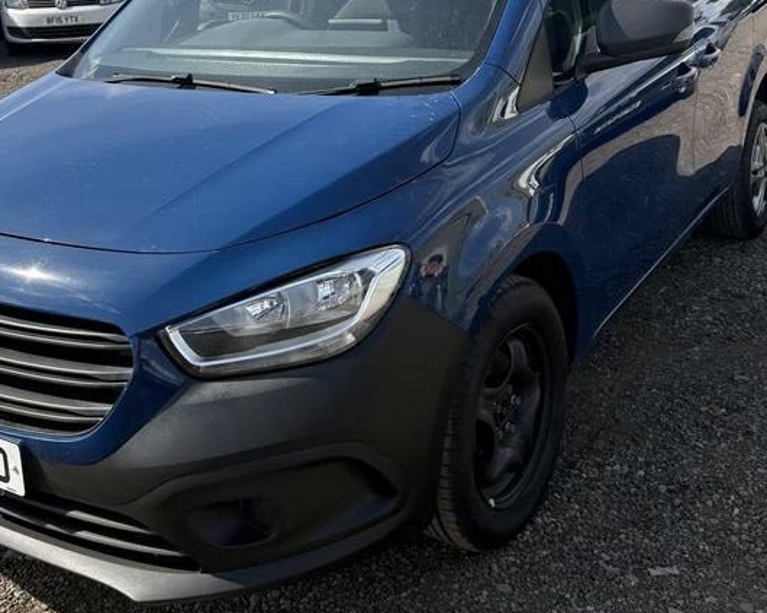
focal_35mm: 43
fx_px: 976
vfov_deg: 33.6
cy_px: 101
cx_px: 287
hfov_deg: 42.6
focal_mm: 5.96
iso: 50
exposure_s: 1/2639
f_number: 1.6
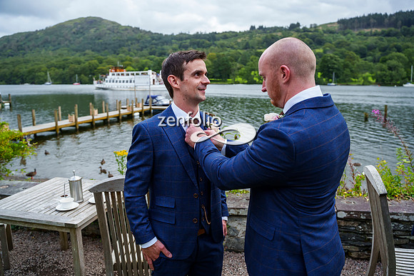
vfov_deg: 46.4
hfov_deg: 65.5
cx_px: 207
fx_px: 322
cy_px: 138
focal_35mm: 28
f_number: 3.5
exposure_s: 1/6400
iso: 800
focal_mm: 28
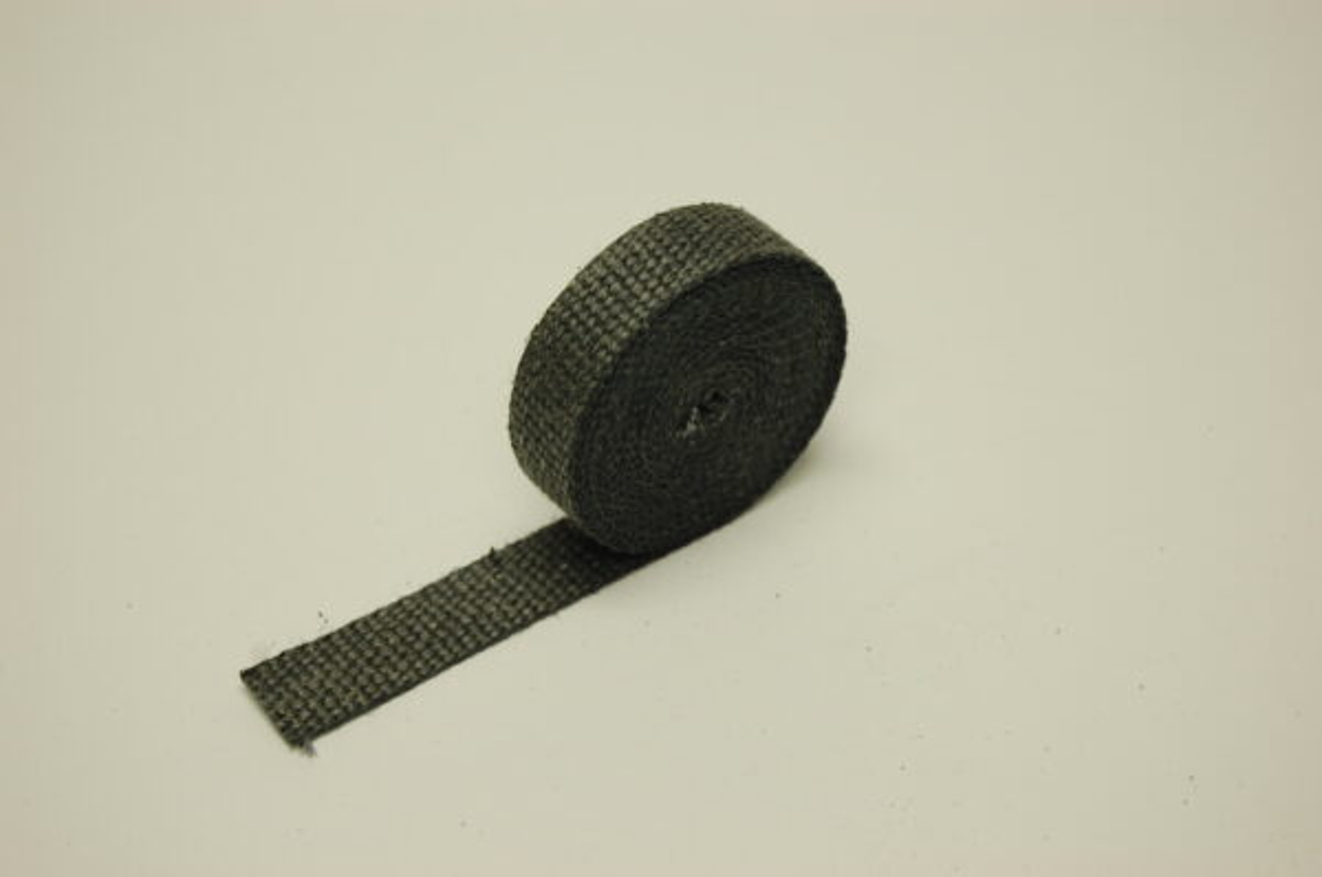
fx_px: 3025
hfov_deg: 24.7
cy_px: 438
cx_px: 661
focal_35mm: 82
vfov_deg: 16.5
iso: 400
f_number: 5.6
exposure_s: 1/40
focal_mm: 55
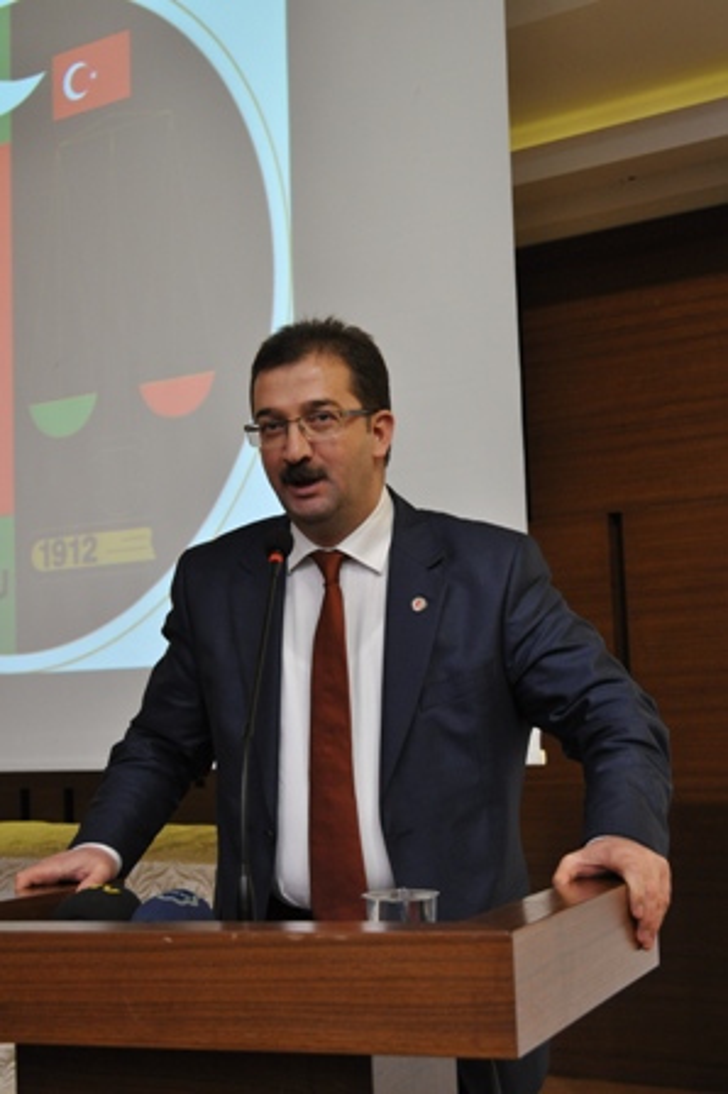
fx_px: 1595
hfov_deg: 25.7
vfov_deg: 37.9
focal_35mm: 52
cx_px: 364
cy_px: 547
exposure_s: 1/50
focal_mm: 35
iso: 800
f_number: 5
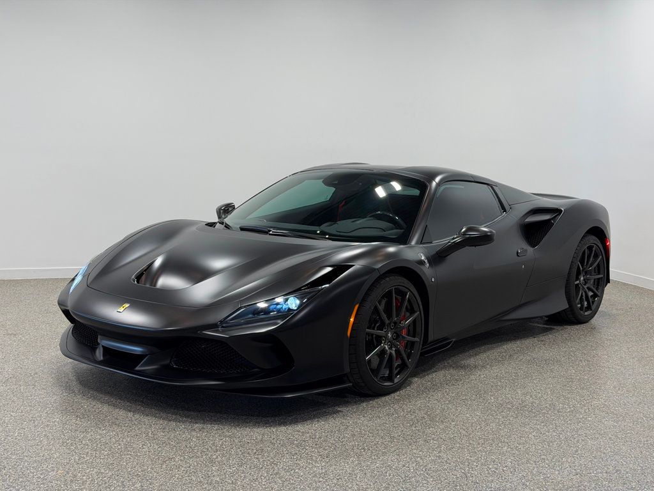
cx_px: 327
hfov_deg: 39.7
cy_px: 246
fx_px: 907
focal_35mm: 48
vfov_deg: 30.3
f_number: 1.78
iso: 64
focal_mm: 6.76
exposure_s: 1/259
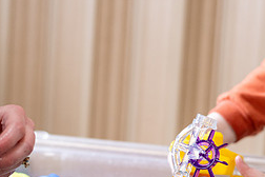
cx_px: 135
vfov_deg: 11.8
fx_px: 846
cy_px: 167
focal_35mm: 115
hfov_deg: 17.8
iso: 1250
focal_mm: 50
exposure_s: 1/320
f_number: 2.8
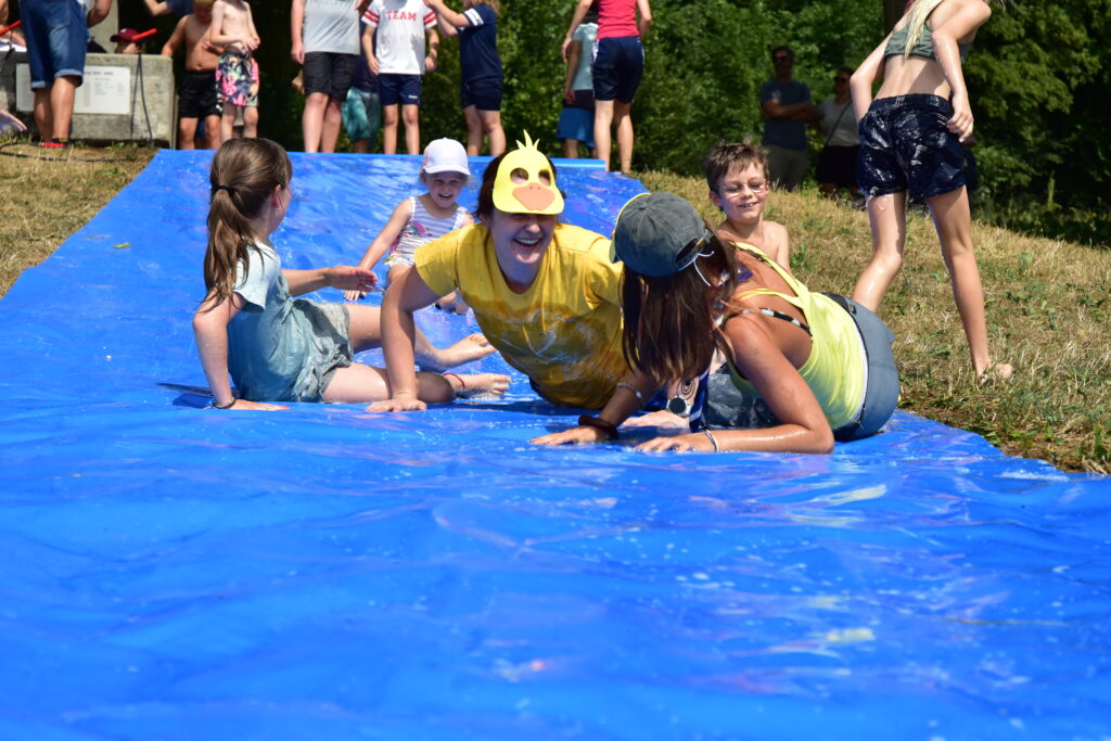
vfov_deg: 15.2
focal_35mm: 90
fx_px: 2778
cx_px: 556
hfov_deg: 22.6
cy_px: 370
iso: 640
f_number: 5.6
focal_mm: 60
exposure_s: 1/4000
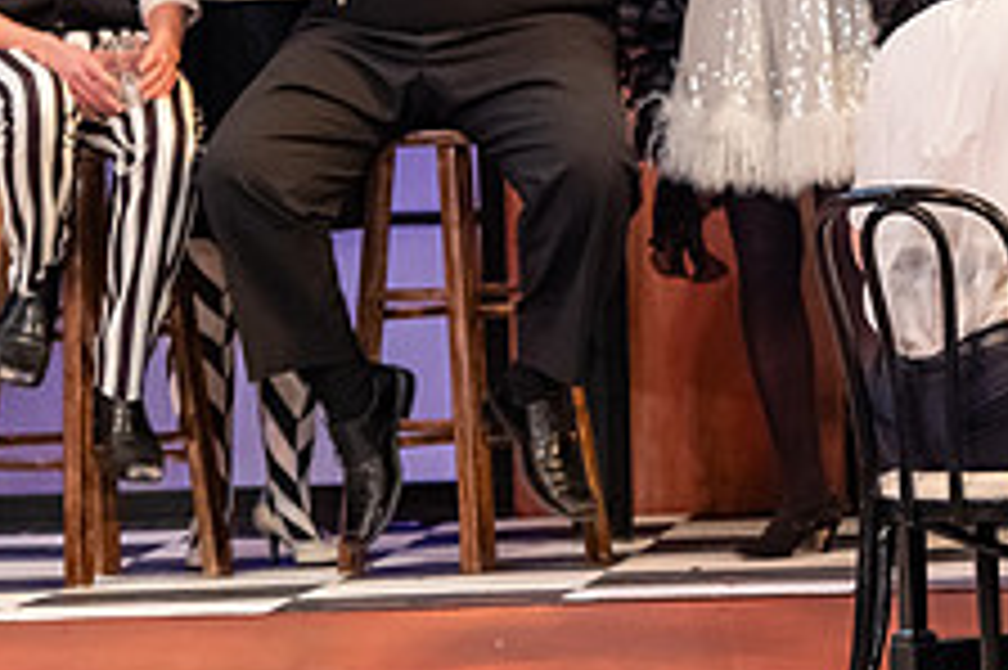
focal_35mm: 324
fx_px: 9065
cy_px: 25
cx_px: 972
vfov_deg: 4.2
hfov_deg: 6.3
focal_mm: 125
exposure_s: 1/200
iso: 3200
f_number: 3.5
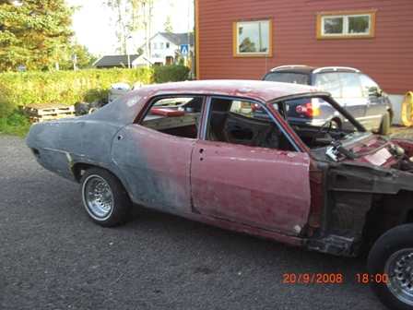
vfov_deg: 37.7
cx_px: 206
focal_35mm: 38
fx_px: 453
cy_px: 155
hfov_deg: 49.0
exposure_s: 1/60
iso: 64
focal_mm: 6.2
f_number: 2.7
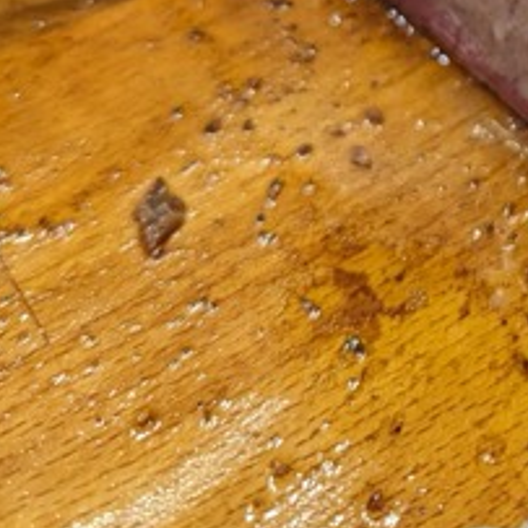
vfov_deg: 22.7
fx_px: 1156
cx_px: 575
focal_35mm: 67
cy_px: -172
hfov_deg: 24.1
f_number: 1.85
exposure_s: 1/120
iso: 222
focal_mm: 6.81
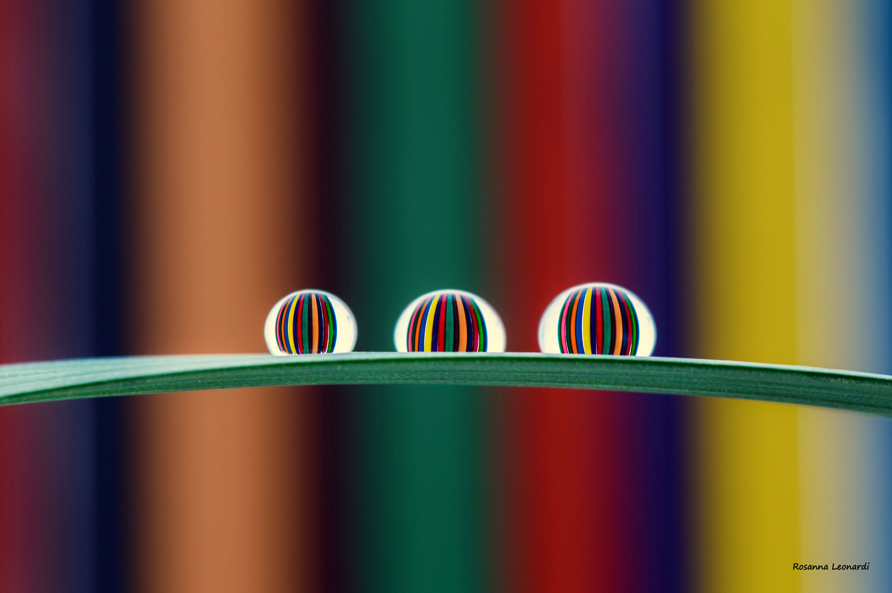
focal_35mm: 135
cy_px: 296
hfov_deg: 15.2
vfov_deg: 10.1
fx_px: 3342
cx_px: 446
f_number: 20
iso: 100
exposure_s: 15
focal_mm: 90
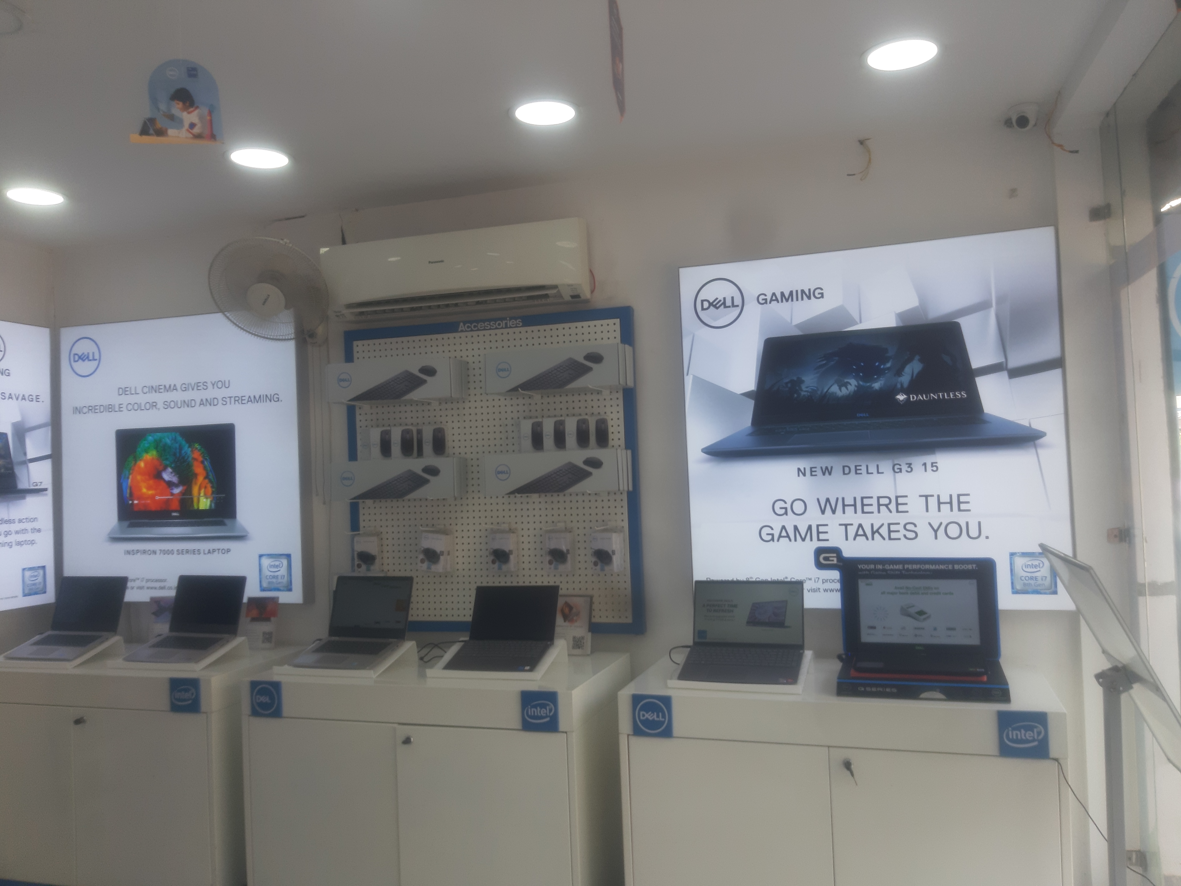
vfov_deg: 51.4
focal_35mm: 27
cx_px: 590
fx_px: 921
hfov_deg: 65.3
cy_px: 443
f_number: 1.7
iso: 40
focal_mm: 3.93
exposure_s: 1/165
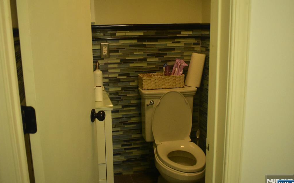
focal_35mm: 37
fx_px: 296
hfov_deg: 52.8
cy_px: 89
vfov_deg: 34.4
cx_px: 147
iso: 6400
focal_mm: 24
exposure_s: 1/640
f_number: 4.5
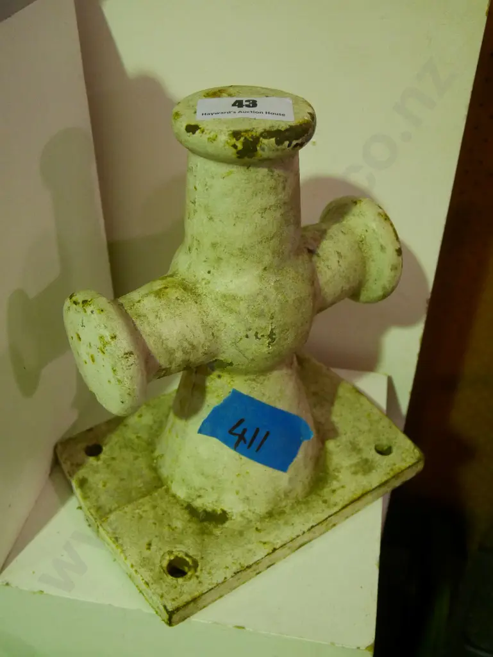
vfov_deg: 51.3
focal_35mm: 36
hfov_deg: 39.7
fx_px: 683
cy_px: 328
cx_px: 246
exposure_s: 1/125
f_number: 4.2
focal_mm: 18
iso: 3200
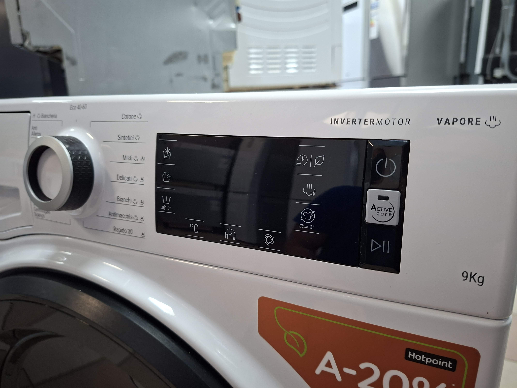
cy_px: 194
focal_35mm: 23
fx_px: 344
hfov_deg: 73.9
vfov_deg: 58.9
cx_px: 258
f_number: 1.8
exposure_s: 1/50
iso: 250
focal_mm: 5.54
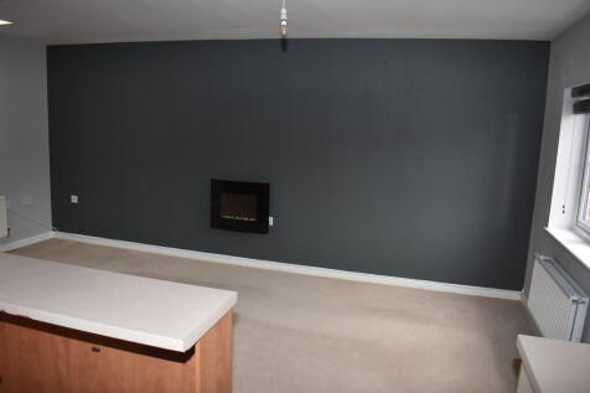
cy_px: 196
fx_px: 442
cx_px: 295
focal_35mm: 27
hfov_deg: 67.4
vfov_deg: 47.9
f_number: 4.5
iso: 800
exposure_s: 1/160
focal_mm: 18
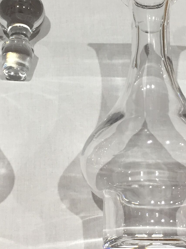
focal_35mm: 83
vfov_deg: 23.4
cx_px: 96
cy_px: 82
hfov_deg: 17.8
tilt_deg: -49.2
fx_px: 595
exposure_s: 1/33
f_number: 2.2
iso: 40
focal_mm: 4.15
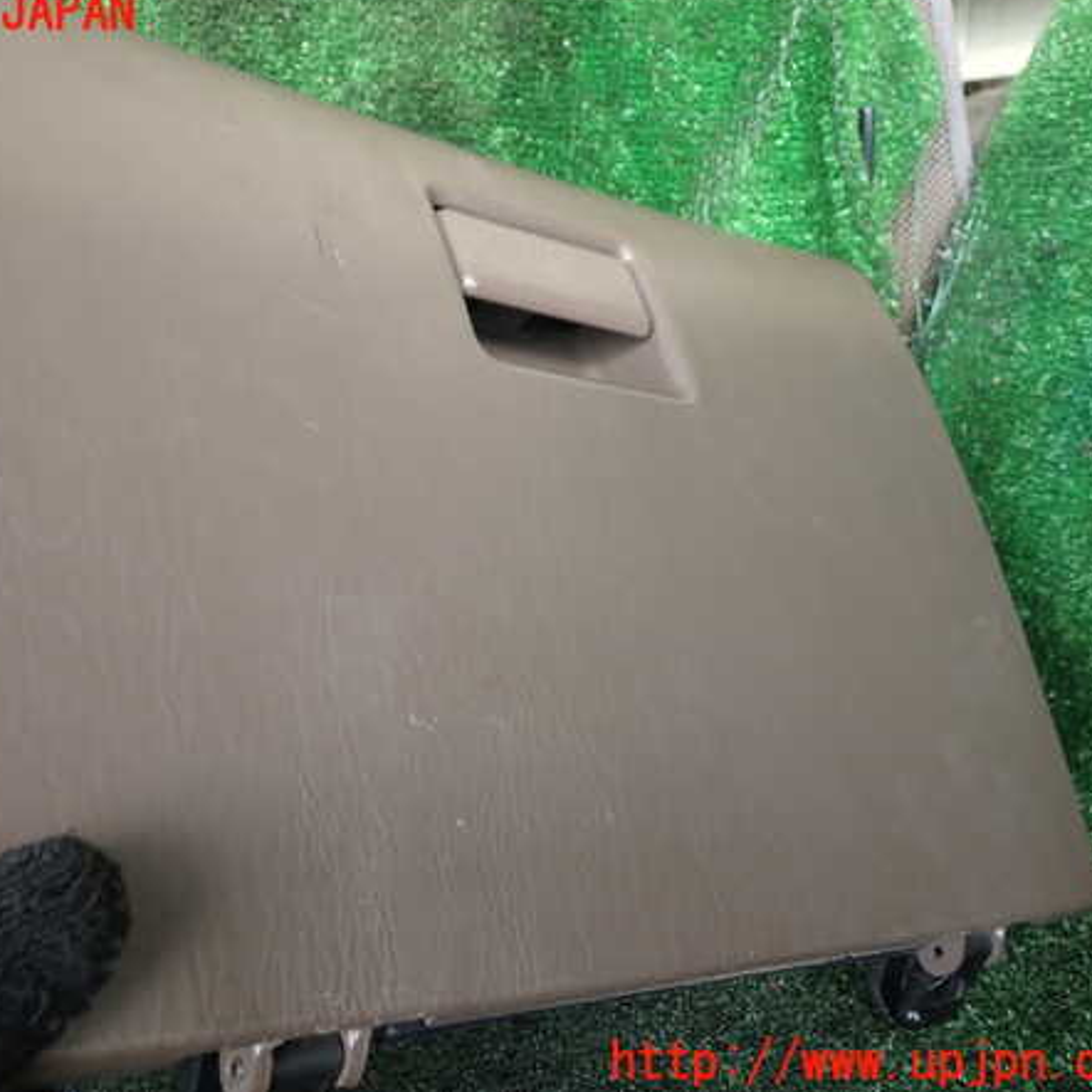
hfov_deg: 45.8
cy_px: 539
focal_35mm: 36
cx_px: 427
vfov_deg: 46.0
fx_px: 1285
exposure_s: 1/60
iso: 125
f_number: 2.3
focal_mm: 5.4
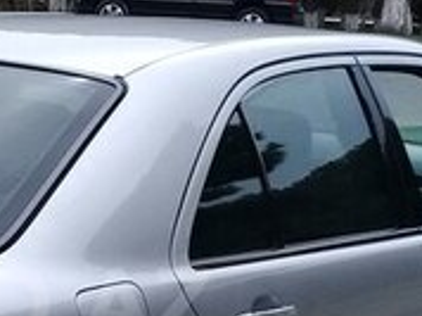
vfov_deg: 12.7
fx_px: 1400
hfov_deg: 16.7
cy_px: 303
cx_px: -33
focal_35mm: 115
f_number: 2.2
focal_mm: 3.3
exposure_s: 1/602
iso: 50
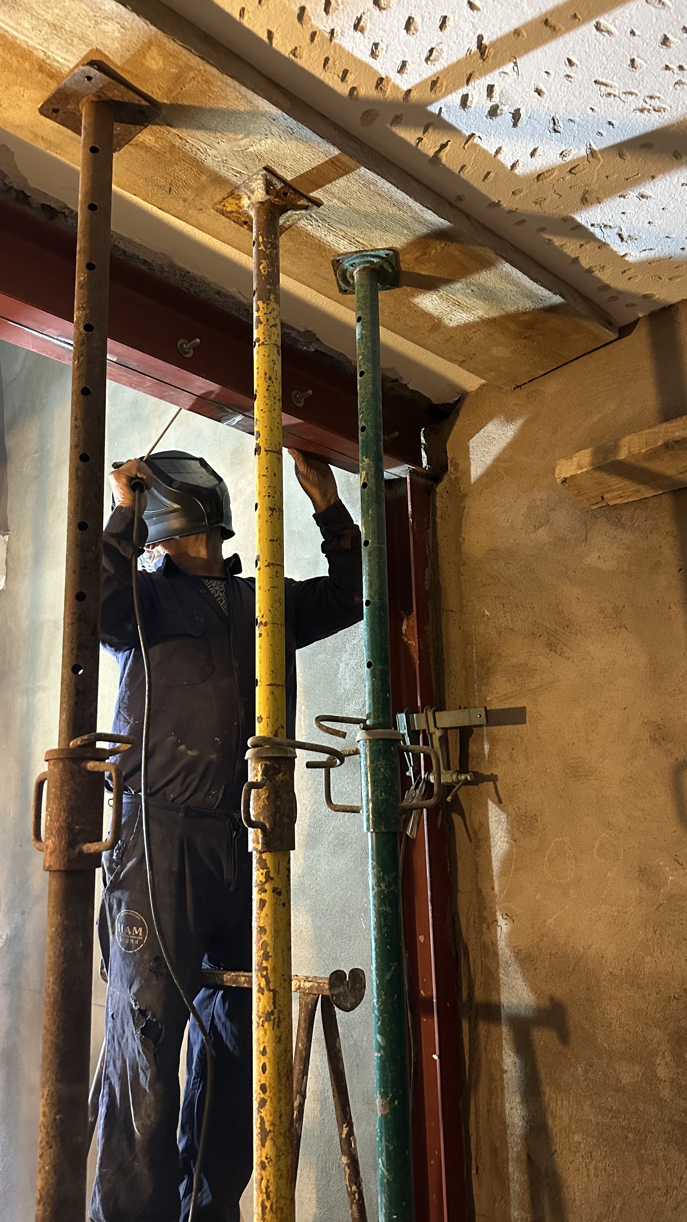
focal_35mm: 27
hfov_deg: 42.9
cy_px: 597
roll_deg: +0.9
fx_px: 875
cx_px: 367
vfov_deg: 69.9
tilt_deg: +13.9
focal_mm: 6.86
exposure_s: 1/33
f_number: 1.78
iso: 640
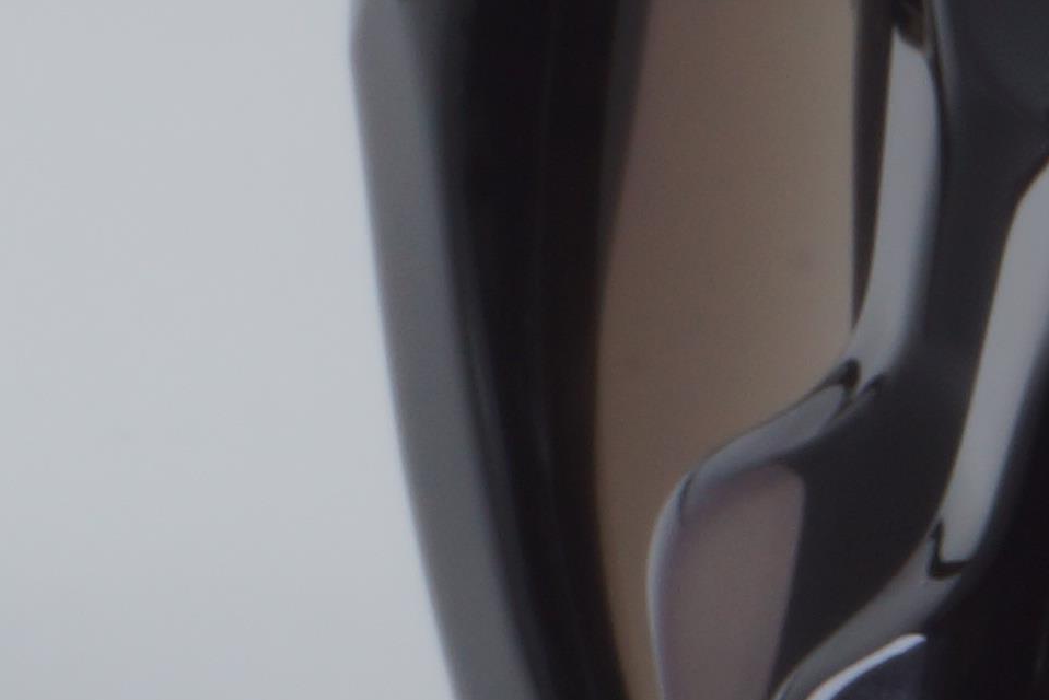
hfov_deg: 4.3
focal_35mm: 469
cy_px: 996
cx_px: -1795
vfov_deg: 2.9
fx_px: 13669
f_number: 32
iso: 100
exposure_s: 1/4
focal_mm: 50
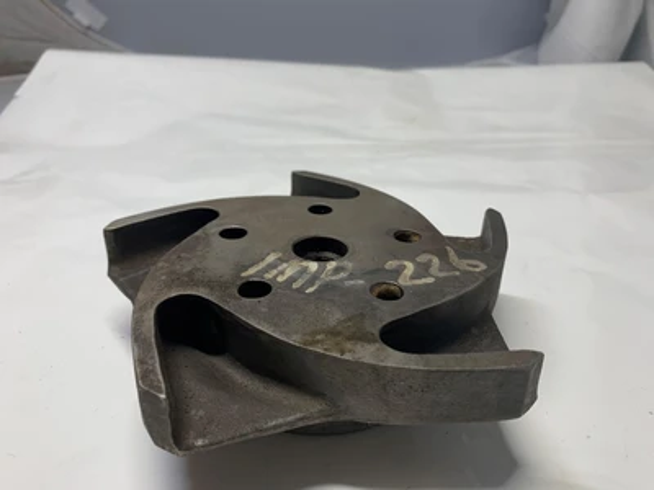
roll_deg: -0.9
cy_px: 245
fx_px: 491
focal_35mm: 26
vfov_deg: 53.1
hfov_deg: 67.3
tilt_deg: -25.7
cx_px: 327
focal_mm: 4.25
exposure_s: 1/121
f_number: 1.8
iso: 50
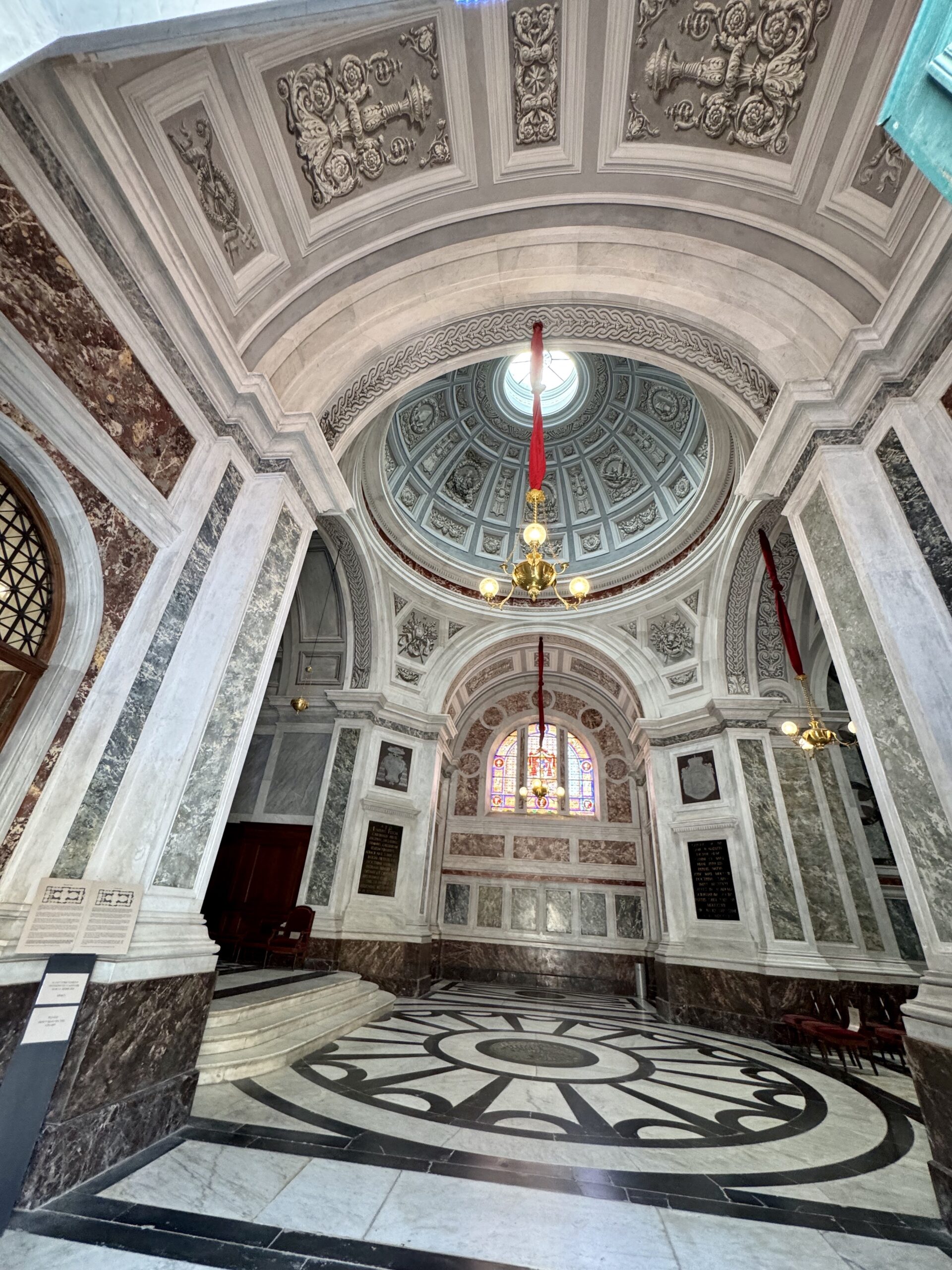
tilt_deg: +30.9
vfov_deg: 102.1
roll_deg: -4.8
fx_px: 513
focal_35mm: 14
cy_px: 635
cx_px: 476
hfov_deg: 85.7
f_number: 2.2
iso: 250
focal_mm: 2.22
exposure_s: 1/50
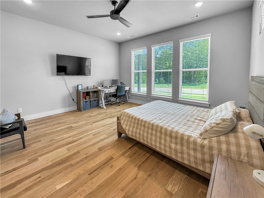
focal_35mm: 14
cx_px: 132
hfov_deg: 102.1
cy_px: 99
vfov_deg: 85.7
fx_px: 107
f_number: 2.2
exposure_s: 1/120
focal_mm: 2.22
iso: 64
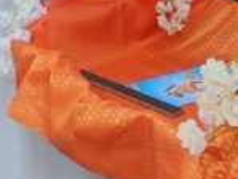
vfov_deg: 8.8
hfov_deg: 12.1
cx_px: 80
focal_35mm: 163
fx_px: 1122
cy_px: -141
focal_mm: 4.75
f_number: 1.65
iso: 100
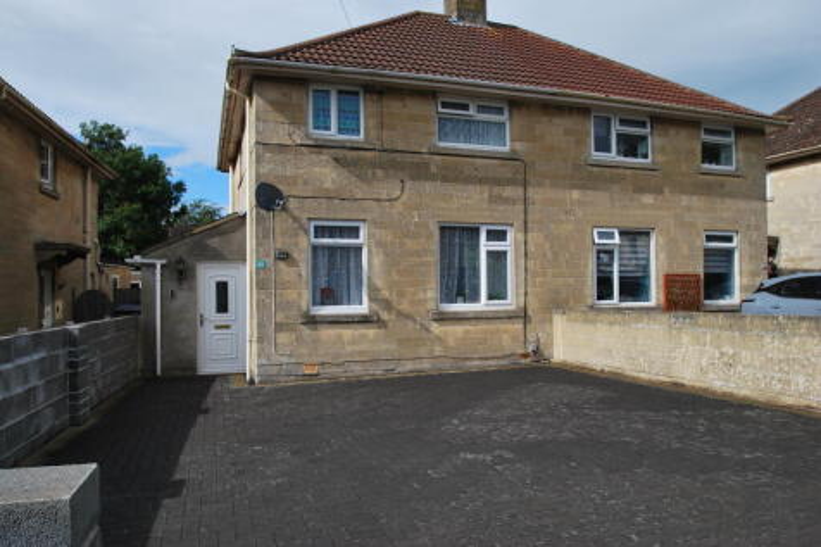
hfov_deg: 64.6
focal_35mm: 28
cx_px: 410
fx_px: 650
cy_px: 274
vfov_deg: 45.6
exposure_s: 1/320
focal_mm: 19
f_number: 9
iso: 100
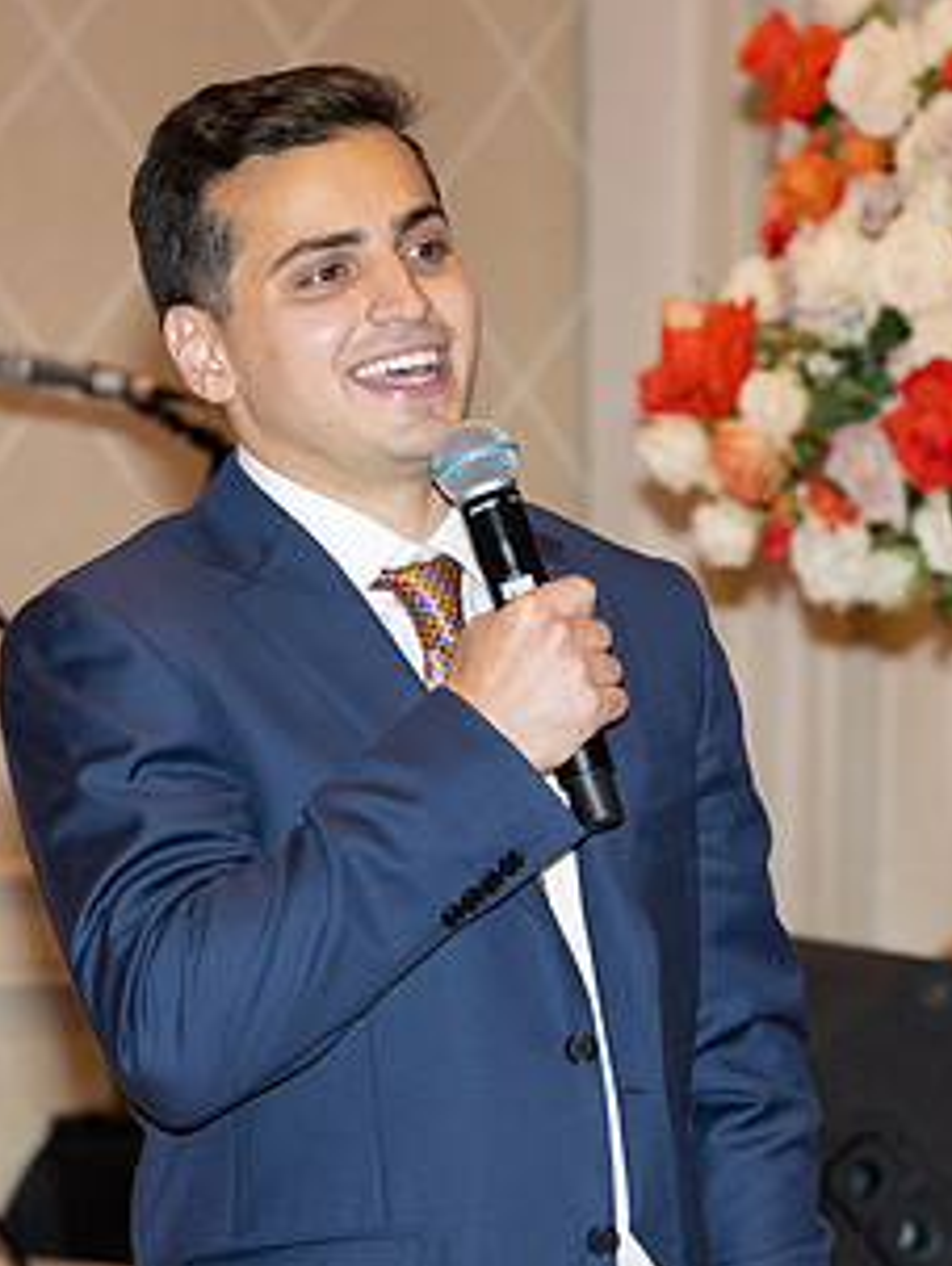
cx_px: 516
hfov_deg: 5.7
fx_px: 9594
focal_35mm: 262
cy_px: 768
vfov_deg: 7.6
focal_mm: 120
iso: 1600
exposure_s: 1/100
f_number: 5.6
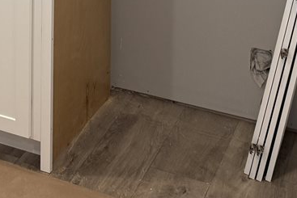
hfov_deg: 23.1
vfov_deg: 13.9
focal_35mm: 87
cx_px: 73
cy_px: -164
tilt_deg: -6.0
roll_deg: -1.8
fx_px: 718
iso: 160
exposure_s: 1/120
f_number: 1.78
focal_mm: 6.76
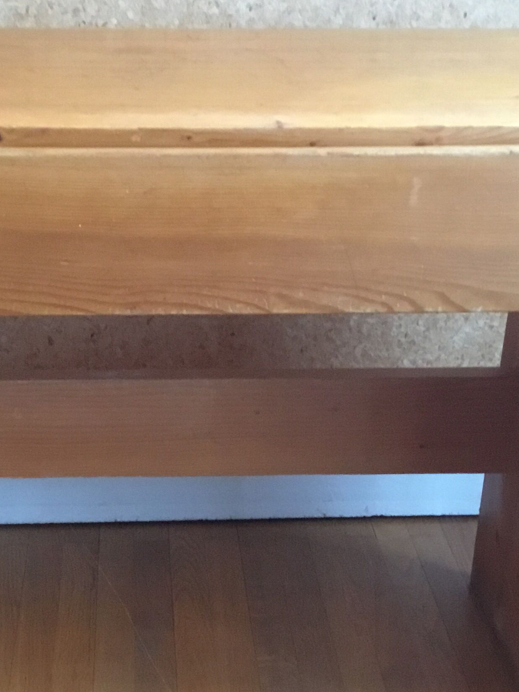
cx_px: 175
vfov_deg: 31.6
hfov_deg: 23.9
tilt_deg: -26.3
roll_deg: -1.3
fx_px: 1220
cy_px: 429
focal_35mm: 61
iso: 400
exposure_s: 1/17
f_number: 2.4
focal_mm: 3.3
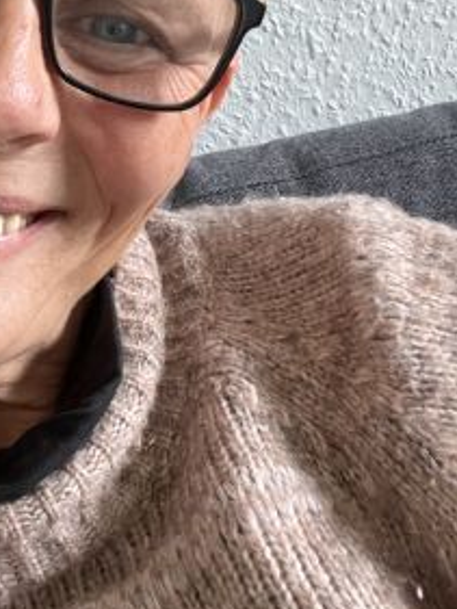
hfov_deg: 21.9
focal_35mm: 64
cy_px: 145
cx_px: -24
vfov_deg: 29.7
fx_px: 1126
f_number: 2.2
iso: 200
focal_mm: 2.71
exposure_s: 1/60
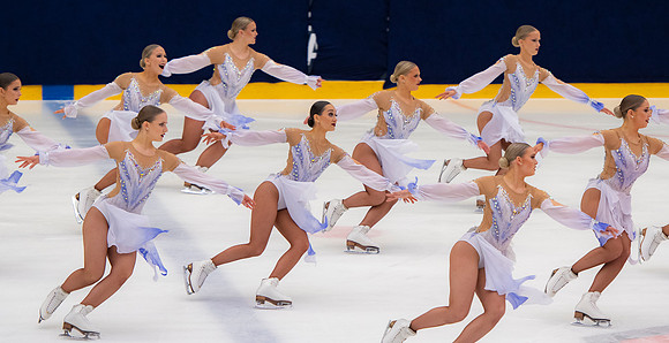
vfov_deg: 5.0
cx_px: 334
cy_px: 123
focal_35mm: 226
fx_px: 3925
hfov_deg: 9.7
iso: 800
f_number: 3.5
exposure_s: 1/400
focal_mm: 140
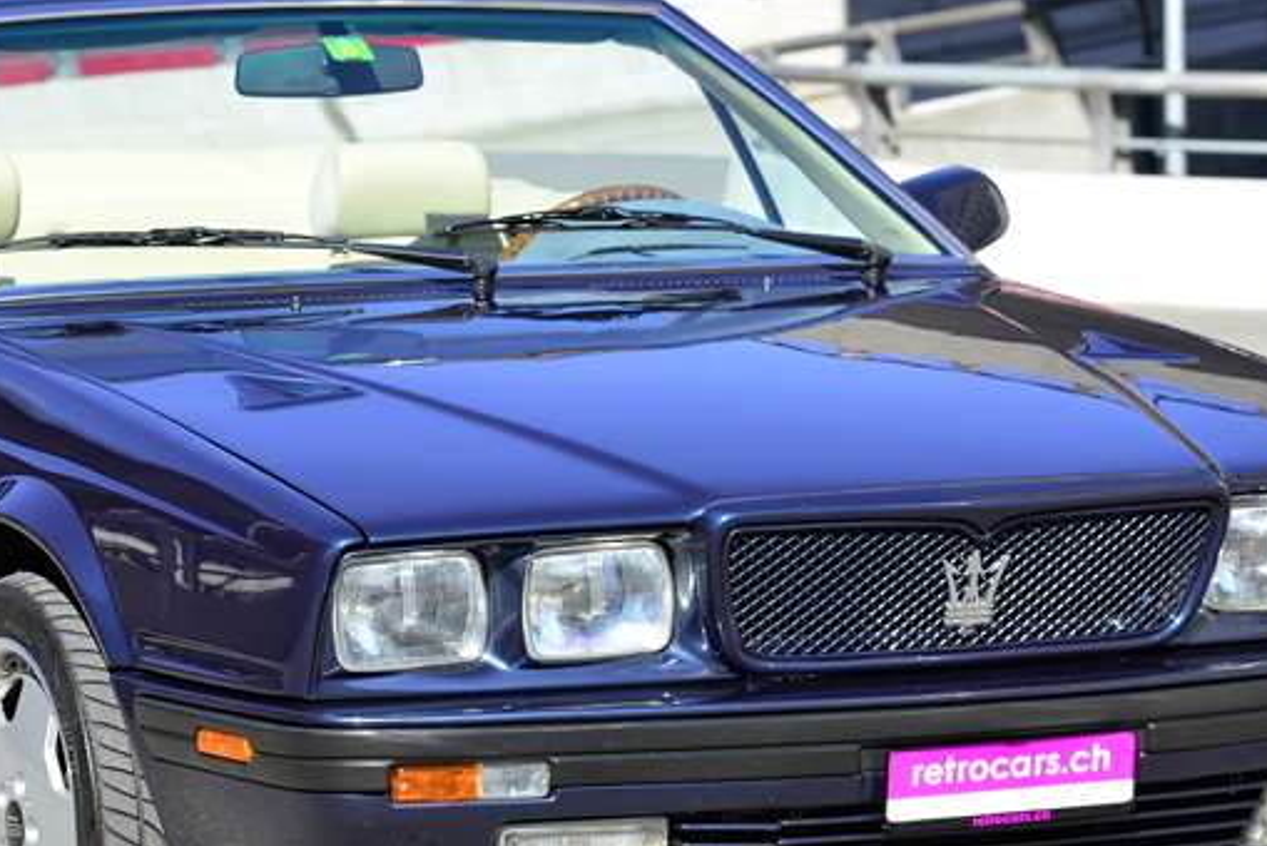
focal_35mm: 162
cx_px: 421
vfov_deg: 8.5
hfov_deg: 12.7
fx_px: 5705
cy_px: 433
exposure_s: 1/250
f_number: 7.1
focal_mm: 86
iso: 200
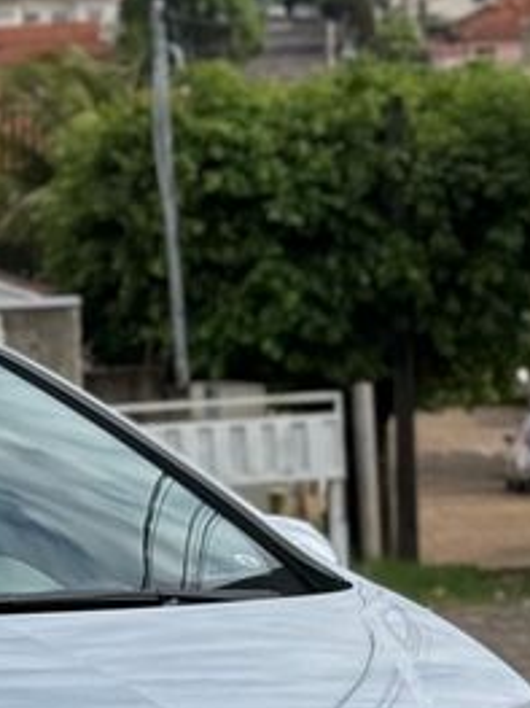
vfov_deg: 11.2
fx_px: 3555
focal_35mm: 174
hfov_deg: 8.4
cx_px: -198
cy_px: 786
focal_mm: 6.76
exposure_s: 1/4098
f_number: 1.78
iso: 64
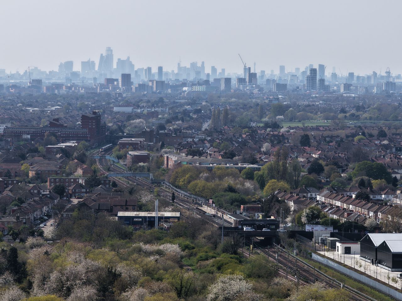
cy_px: 150
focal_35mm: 168
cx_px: 201
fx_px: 1951
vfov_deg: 8.8
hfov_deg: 11.8
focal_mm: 40
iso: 100
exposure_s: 1/1600
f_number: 2.8
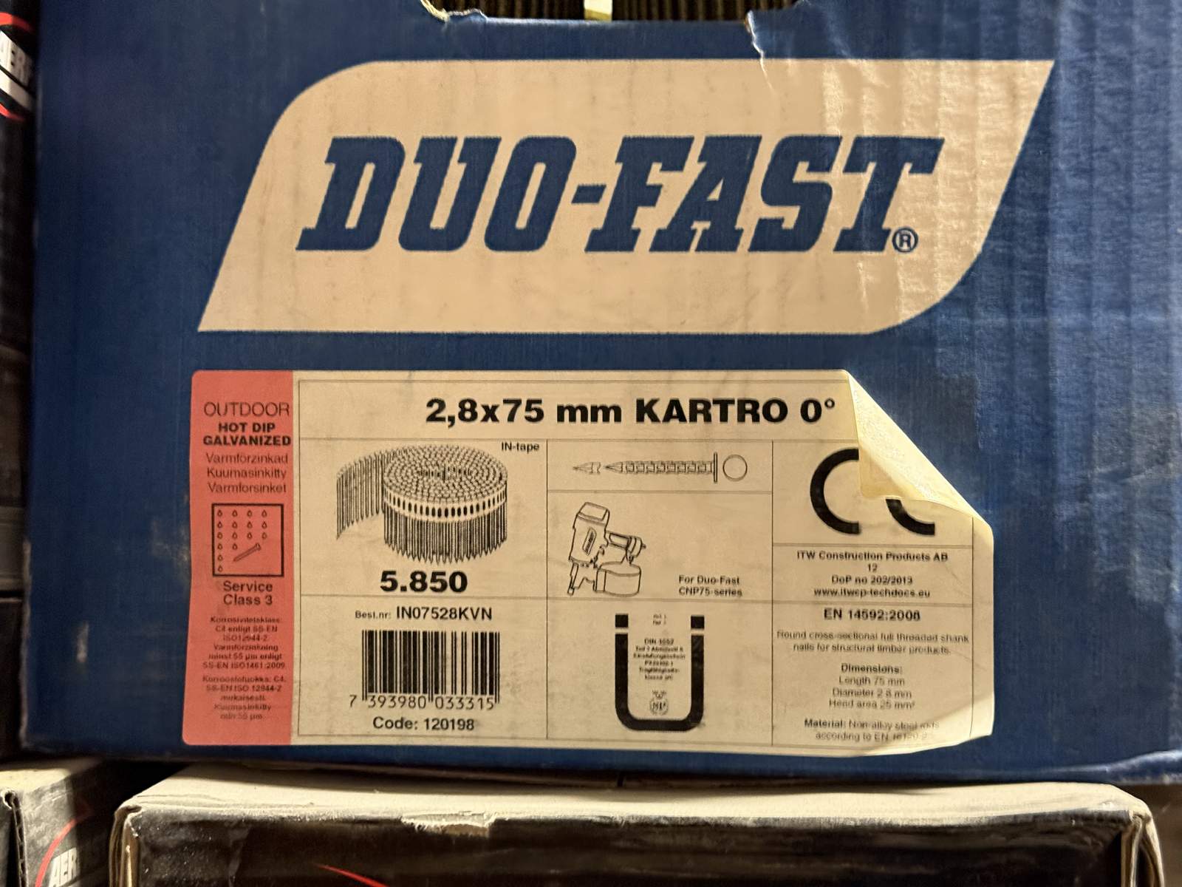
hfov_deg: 39.7
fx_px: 1639
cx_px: 591
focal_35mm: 48
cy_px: 444
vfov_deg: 30.3
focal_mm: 6.76
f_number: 1.78
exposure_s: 1/25
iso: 500
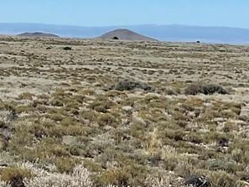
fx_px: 1123
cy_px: 48
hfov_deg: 11.7
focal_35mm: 156
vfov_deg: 9.5
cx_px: -194
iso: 16
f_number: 1.8
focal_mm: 3
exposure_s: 1/2667
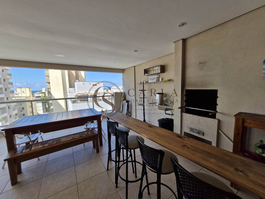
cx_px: 132
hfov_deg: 106.2
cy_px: 100
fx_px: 100
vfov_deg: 89.9
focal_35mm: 13
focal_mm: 1.74
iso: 50
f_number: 2.2
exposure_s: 1/516
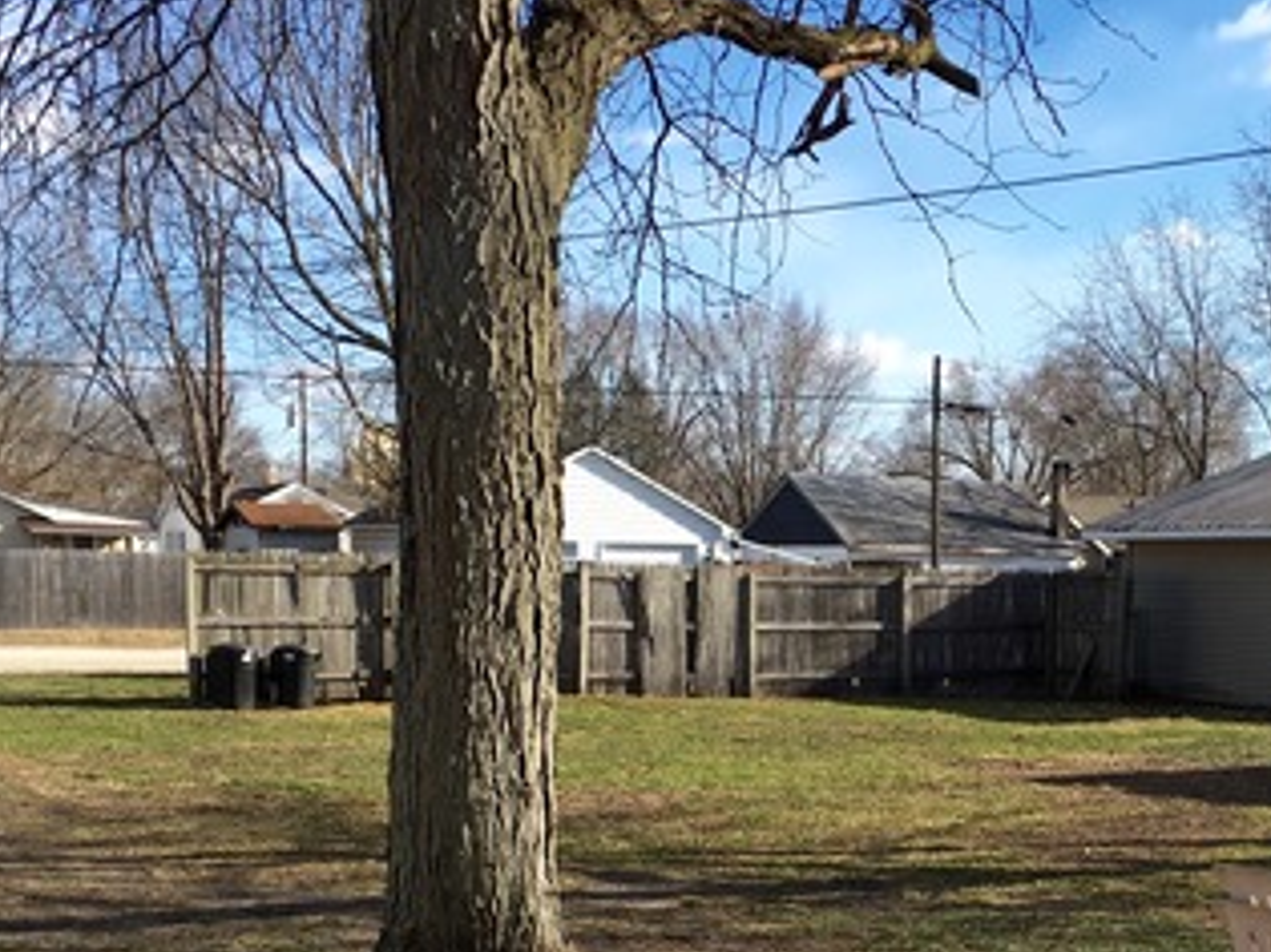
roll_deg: -0.9
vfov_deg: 24.3
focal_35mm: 59
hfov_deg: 32.4
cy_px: 799
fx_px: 2165
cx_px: 880
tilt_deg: -4.5
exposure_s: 1/1054
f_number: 2.2
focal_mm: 4.15
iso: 25
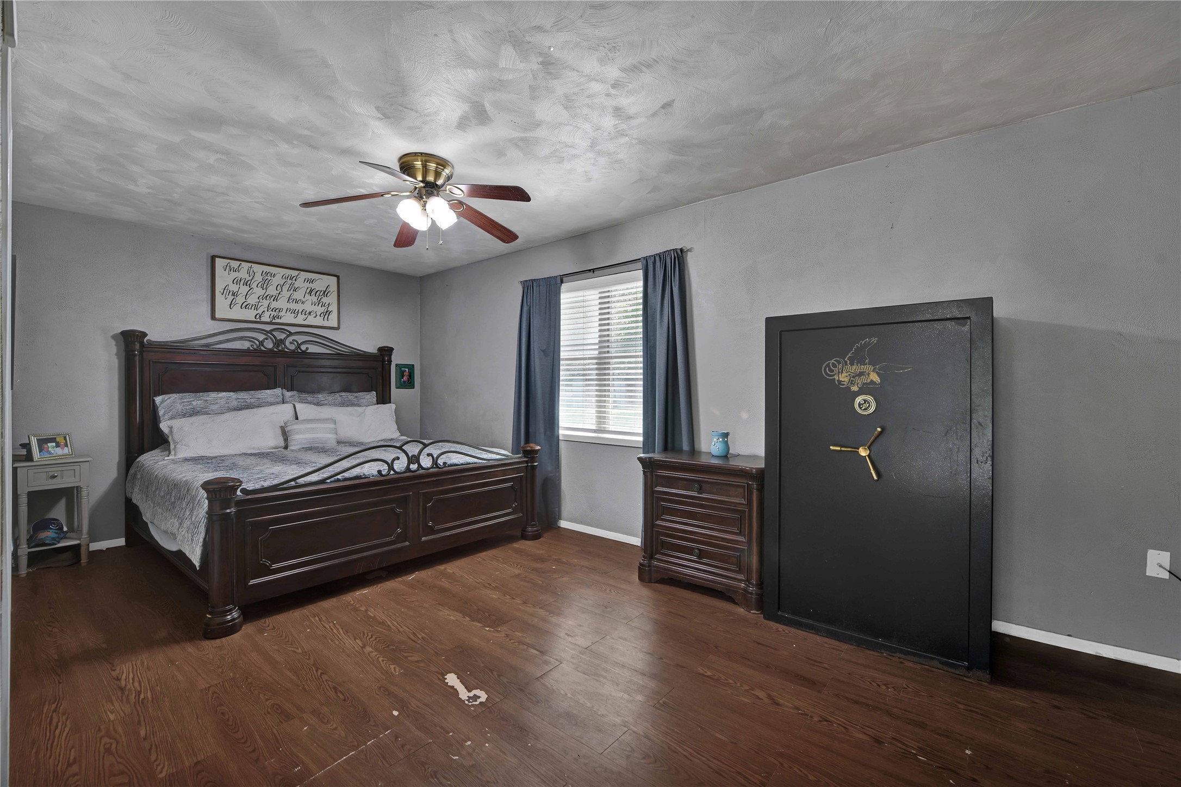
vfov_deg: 81.2
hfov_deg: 104.3
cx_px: 590
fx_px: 459
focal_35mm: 14
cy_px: 394
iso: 100
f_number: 8
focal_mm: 14
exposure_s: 1/6
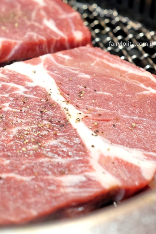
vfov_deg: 37.5
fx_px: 344
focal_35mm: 53
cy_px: 117
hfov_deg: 25.3
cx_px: 44
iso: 2000
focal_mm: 23
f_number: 2.8
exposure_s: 1/52
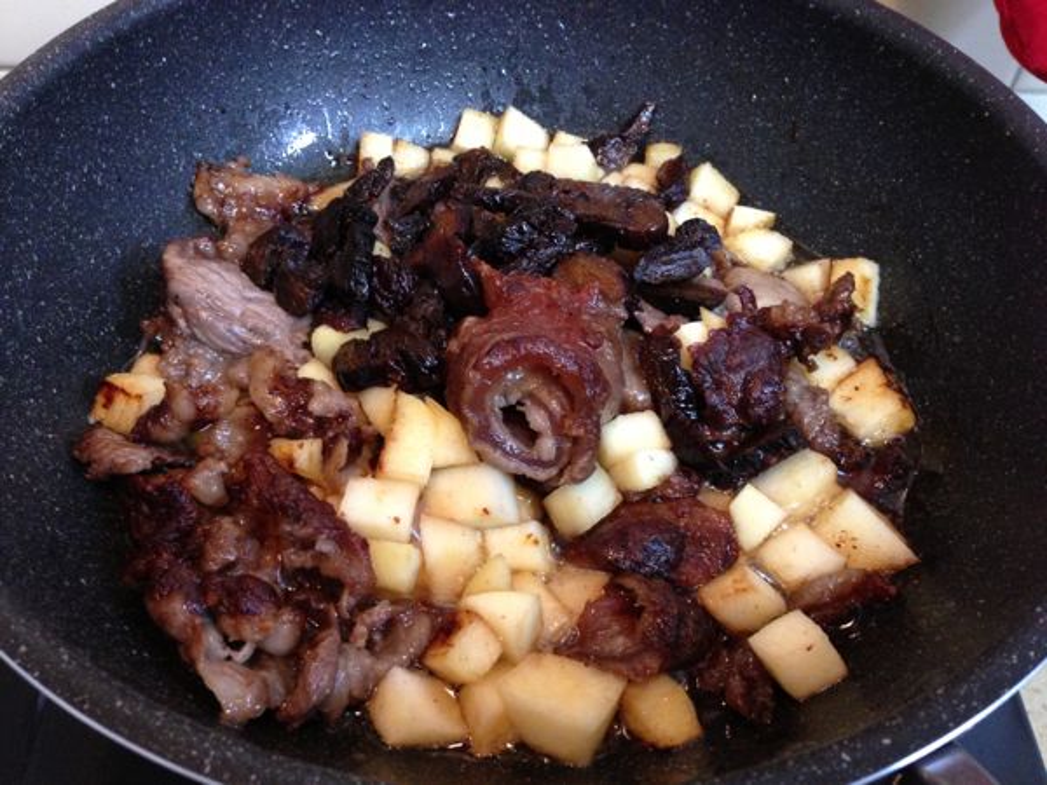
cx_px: 524
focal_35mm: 33
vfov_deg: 42.9
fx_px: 998
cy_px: 392
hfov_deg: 55.4
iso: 250
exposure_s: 1/20
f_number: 2.4
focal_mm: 4.13
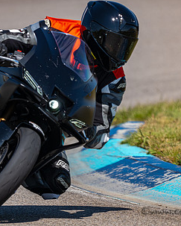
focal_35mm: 1077
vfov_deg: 1.8
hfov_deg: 1.4
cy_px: 82
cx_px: 39
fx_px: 7201
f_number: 6.3
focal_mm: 600
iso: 200
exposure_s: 1/1250
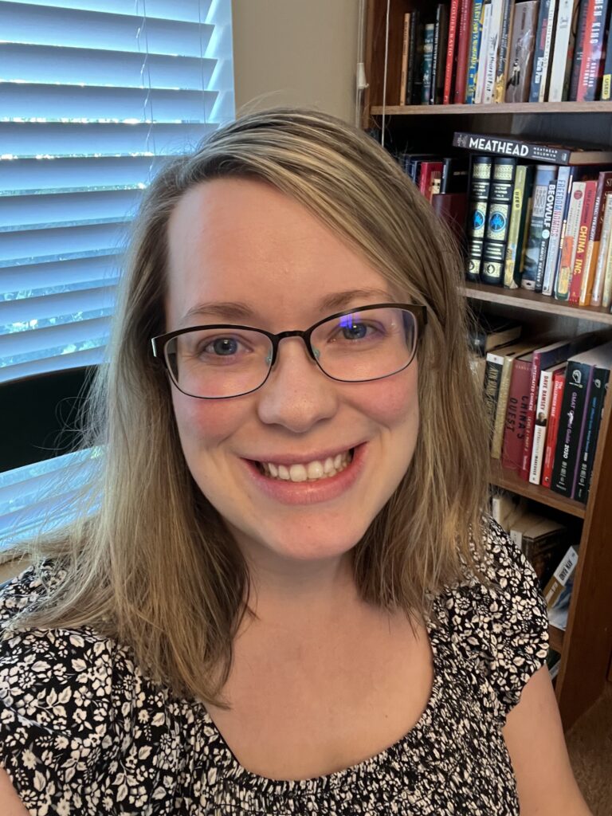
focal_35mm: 30
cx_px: 306
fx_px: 707
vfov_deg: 60.0
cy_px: 408
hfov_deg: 46.8
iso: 320
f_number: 2.2
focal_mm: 2.71
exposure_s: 1/30
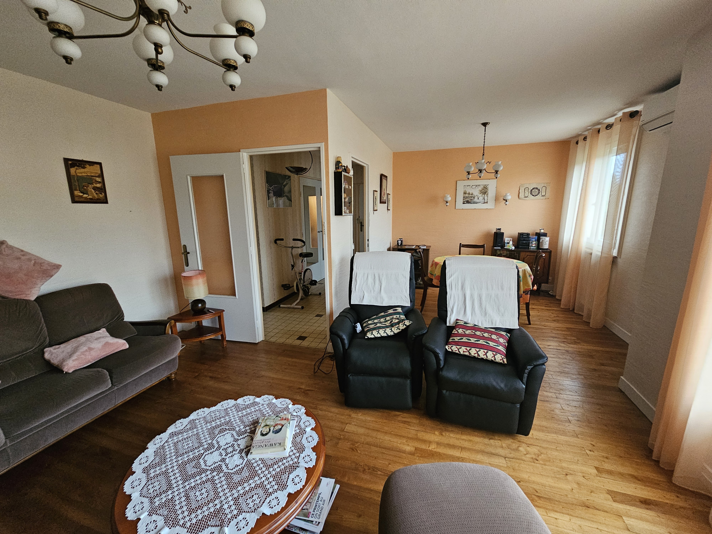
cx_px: 356
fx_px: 267
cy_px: 267
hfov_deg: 106.2
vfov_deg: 89.9
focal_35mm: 13
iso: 640
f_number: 2.2
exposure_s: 1/33
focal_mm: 2.2
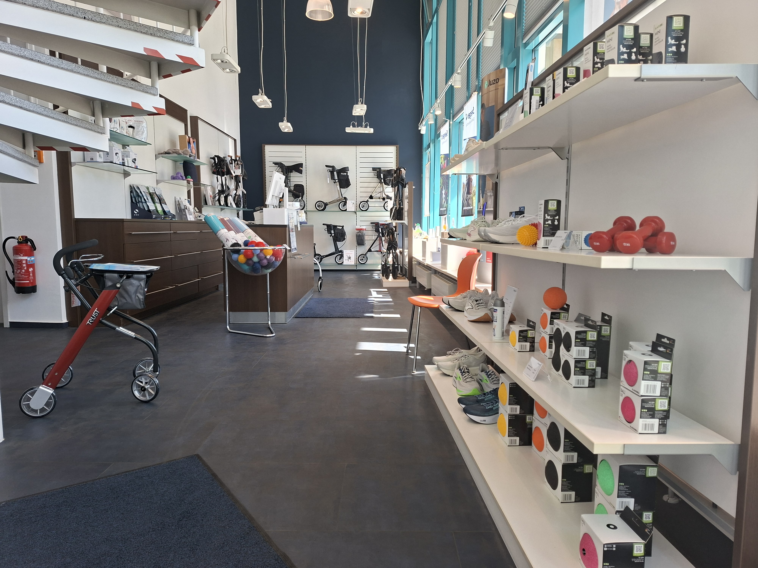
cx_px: 379
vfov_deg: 58.9
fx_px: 504
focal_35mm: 23
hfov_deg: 73.9
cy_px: 284
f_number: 1.8
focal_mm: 5.54
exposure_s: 1/100
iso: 50
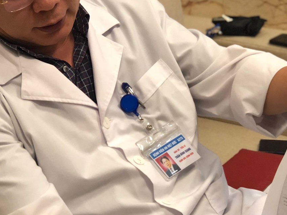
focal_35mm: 121
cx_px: 191
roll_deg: +0.0
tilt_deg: -21.7
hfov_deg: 16.2
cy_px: 133
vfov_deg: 12.2
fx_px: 1003
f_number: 2.4
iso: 125
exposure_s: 1/33
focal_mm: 6
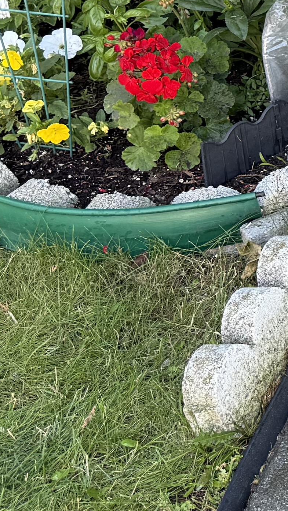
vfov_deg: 19.4
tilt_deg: -27.2
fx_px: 1453
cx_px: 904
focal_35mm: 107
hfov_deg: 8.9
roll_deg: +0.0
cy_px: 6
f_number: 1.78
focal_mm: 6.76
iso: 64
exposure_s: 1/193
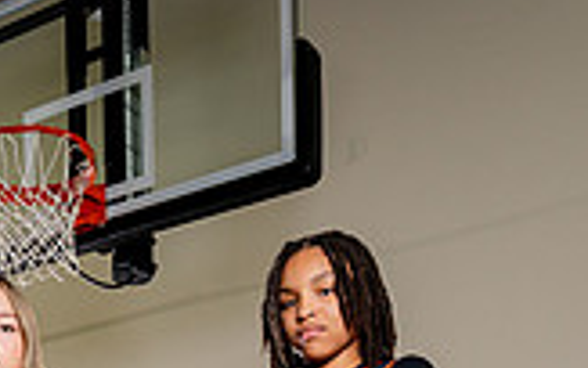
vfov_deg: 13.2
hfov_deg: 25.0
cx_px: 101
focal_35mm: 81
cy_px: 805
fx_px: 1298
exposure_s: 1/200
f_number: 7.1
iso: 640
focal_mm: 28.8
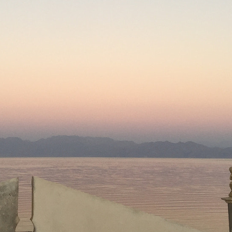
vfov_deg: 22.7
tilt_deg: +10.6
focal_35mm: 75
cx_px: 52
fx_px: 569
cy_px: 42
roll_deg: +0.7
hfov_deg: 22.8
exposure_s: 1/100
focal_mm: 4.15
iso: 32
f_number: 2.2
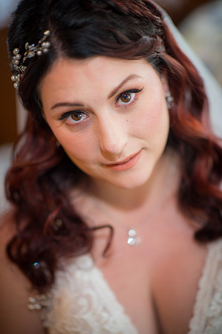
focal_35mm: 85
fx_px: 788
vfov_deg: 23.9
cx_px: 111
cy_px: 167
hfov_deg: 16.0
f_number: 1.4
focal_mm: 85
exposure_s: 1/30
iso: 400
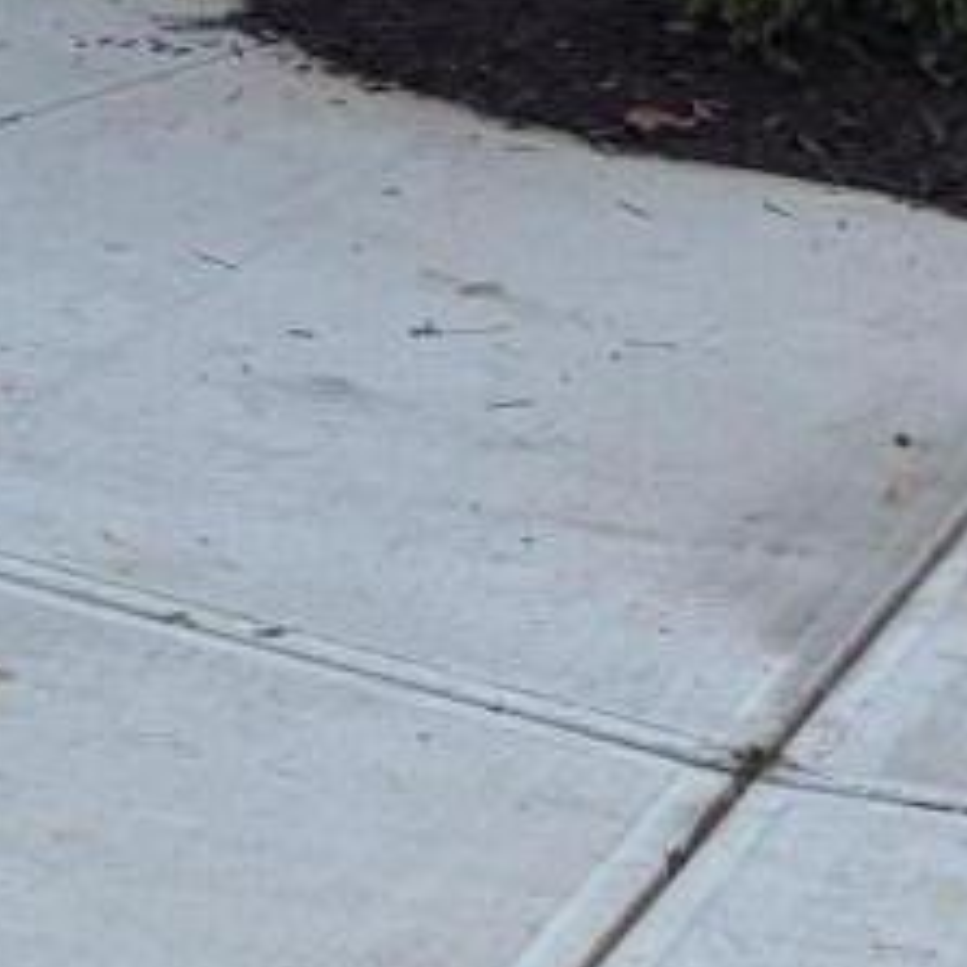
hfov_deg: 8.1
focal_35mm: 206
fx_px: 6511
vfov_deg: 7.7
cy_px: -1574
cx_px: -902
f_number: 1.6
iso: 64
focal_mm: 5.96
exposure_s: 1/1081
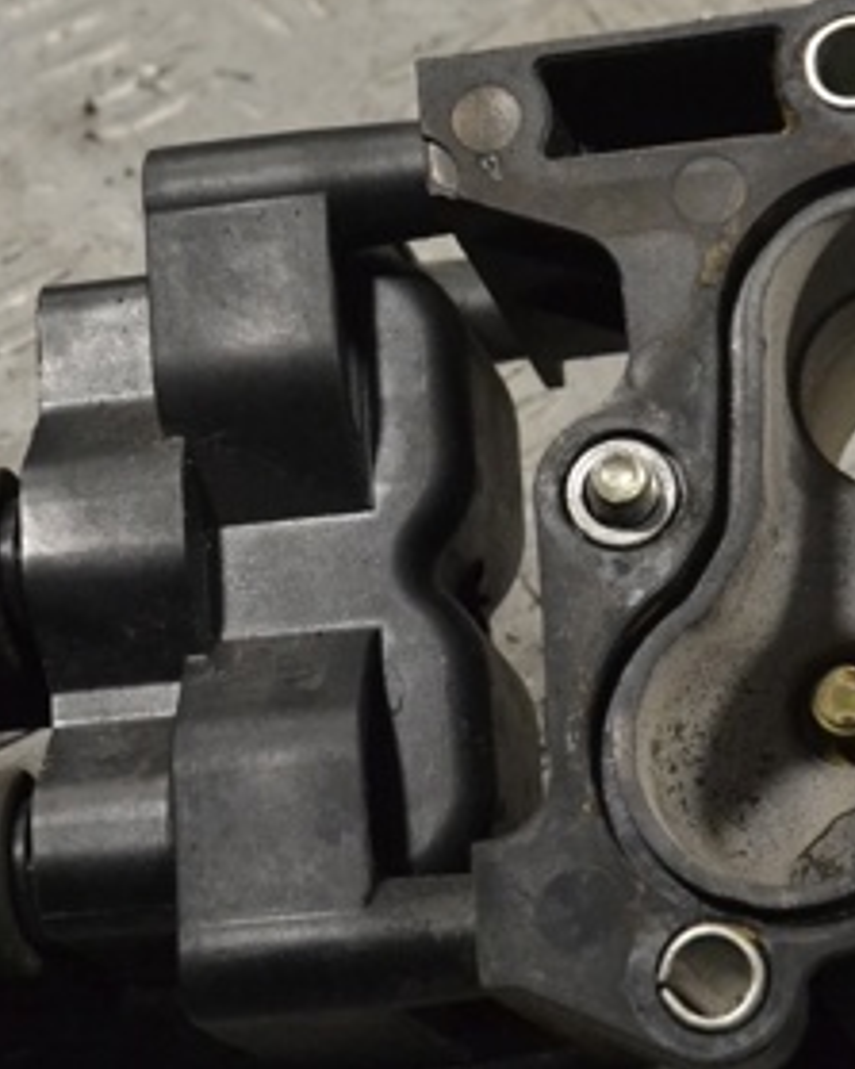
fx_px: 4083
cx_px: 441
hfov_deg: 12.0
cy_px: 552
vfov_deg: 14.9
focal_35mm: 129
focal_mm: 40
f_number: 9
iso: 3200
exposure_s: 1/320
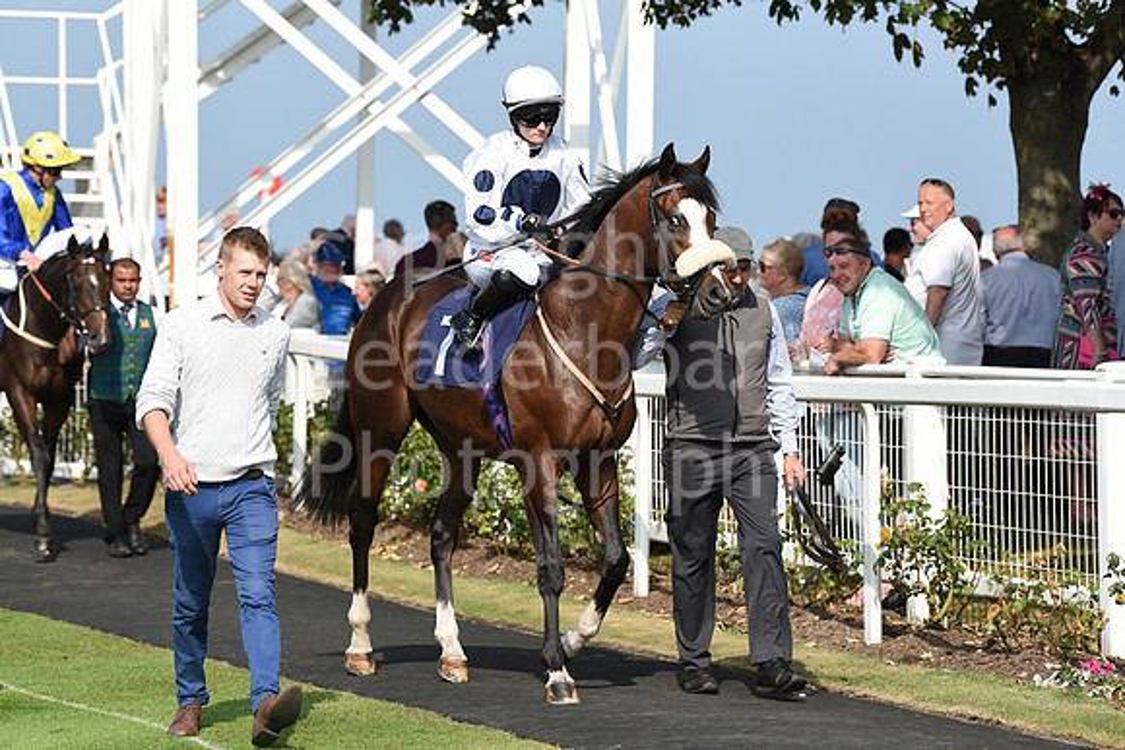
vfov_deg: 8.1
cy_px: 375
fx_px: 5313
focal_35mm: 170
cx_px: 562
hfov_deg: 12.1
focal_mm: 170
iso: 500
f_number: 5.6
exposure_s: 1/3200
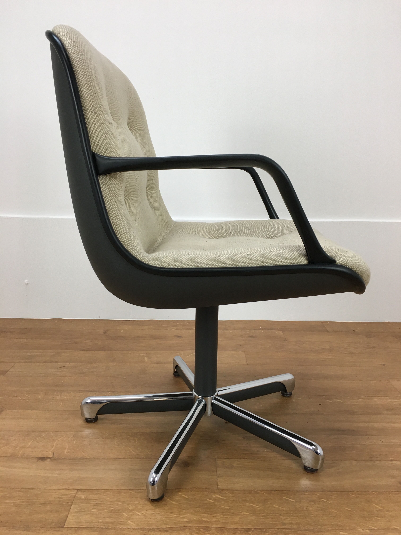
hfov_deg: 48.2
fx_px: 448
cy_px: 268
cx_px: 200
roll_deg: -1.5
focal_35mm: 29
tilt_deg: -11.3
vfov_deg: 61.7
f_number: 2.2
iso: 25
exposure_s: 1/33
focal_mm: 4.15
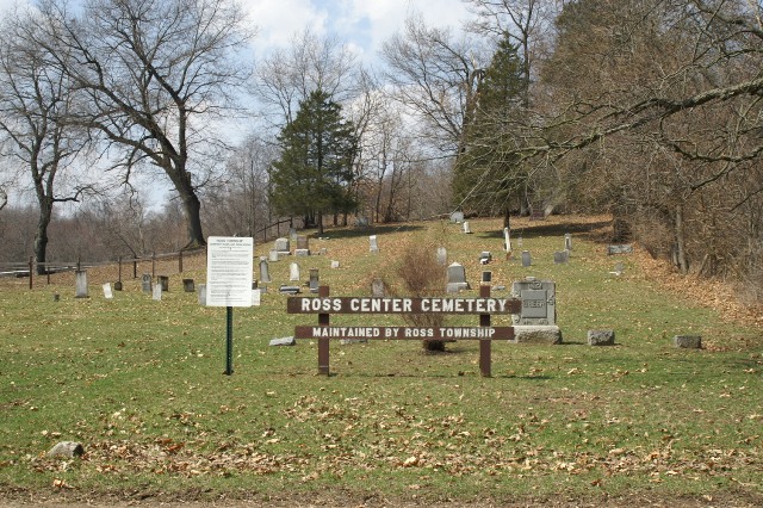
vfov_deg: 25.7
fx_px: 1112
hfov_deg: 37.9
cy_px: 254
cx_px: 382
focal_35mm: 52
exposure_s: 1/100
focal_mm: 35
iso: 100
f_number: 11
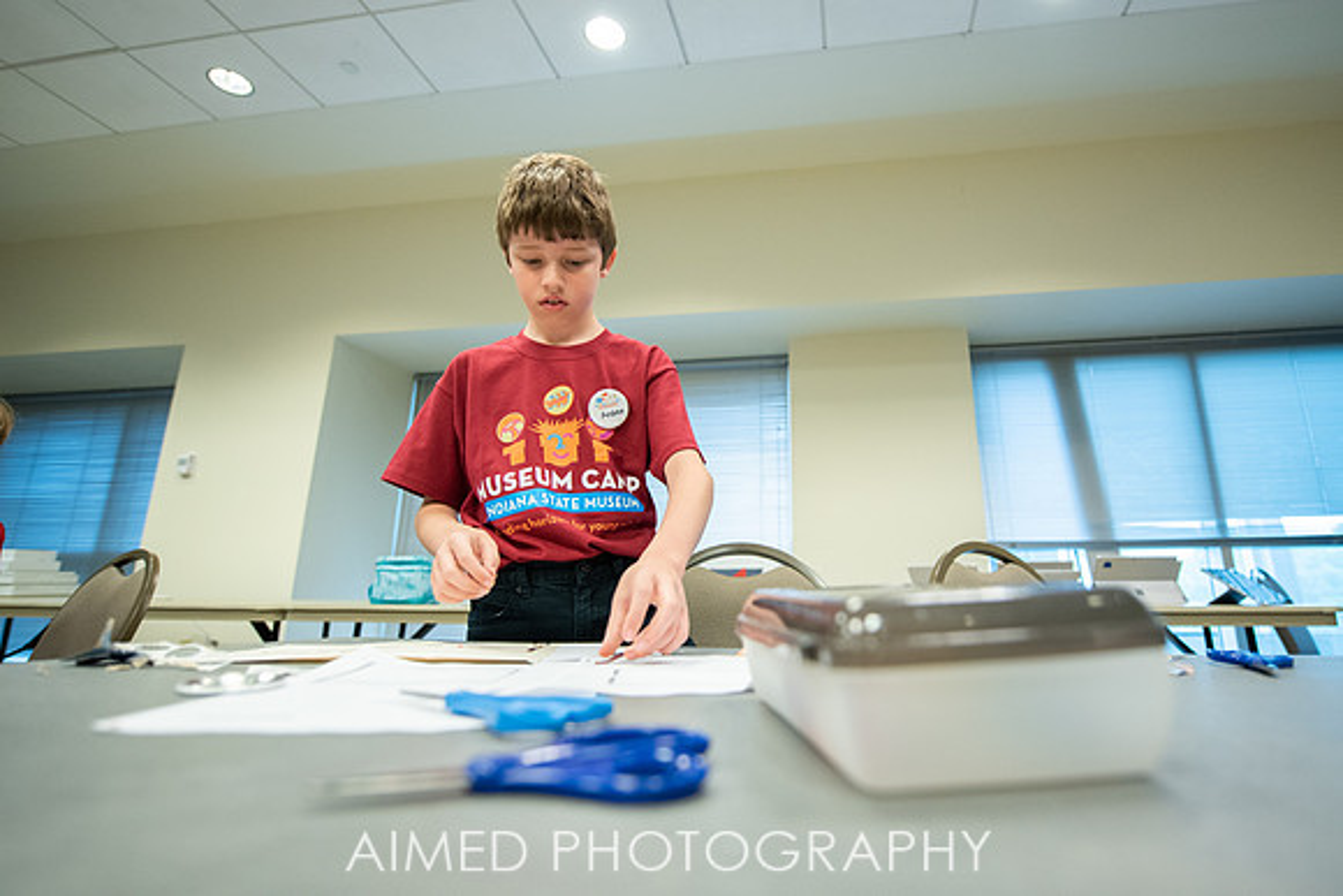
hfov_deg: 90.4
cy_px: 399
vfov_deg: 67.9
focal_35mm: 18
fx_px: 662
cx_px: 745
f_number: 2.8
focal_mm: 16
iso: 1000
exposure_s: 1/200
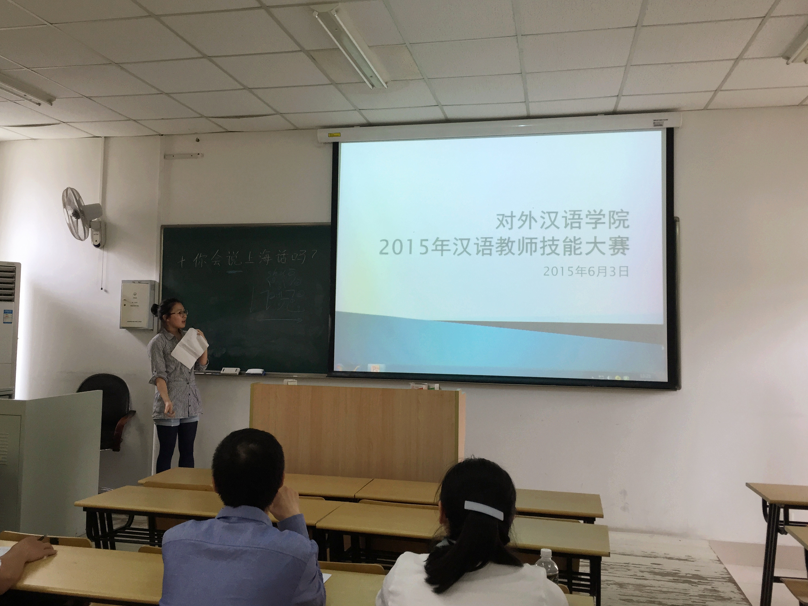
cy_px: 281
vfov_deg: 44.1
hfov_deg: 56.8
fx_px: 747
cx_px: 375
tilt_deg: +3.3
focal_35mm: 32
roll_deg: -2.1
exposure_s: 1/33
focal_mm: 4.15
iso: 32
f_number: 2.2
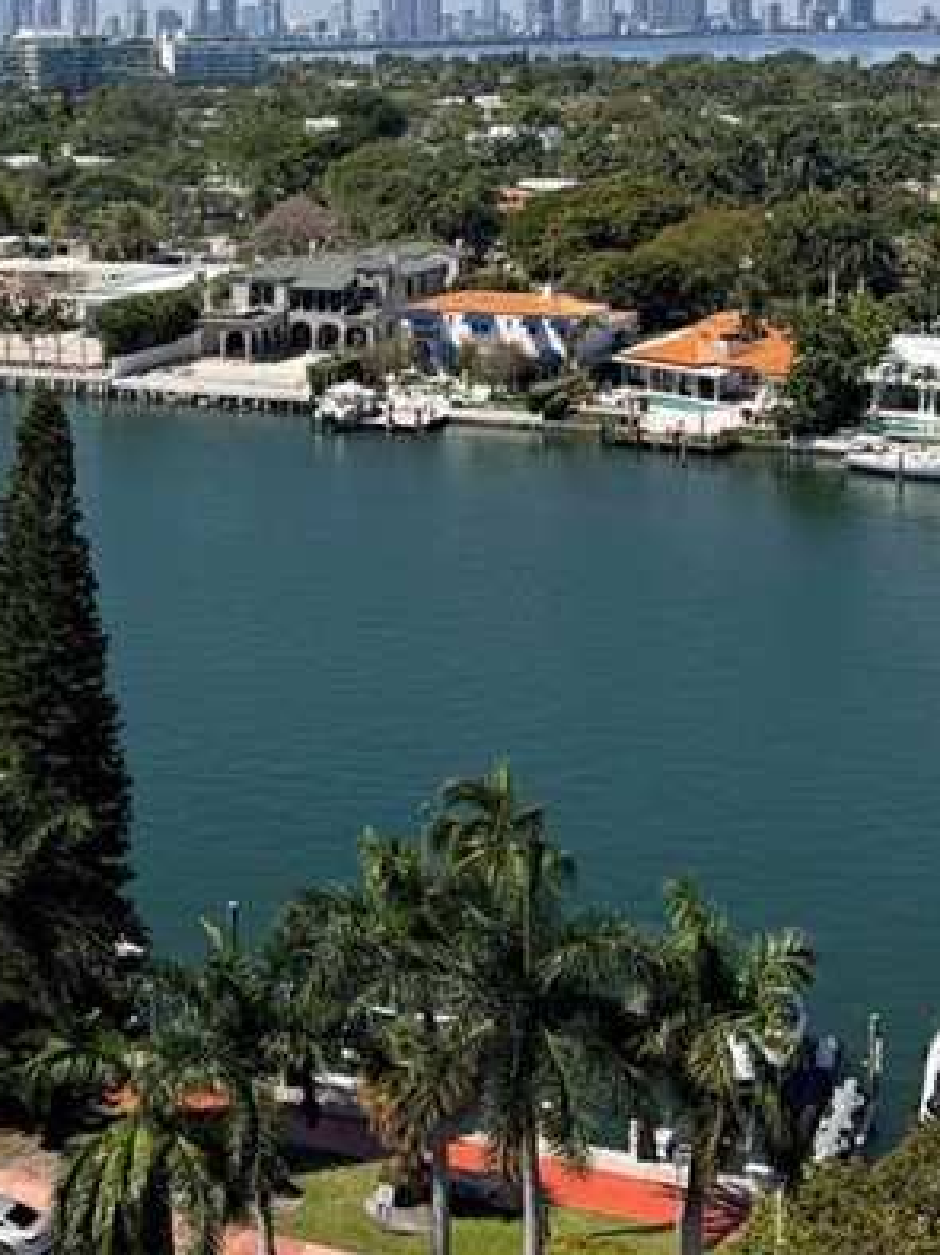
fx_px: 2356
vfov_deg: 29.2
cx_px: -51
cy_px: 255
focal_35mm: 65
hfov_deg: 21.6
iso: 80
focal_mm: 6.76
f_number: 1.78
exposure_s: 1/6173
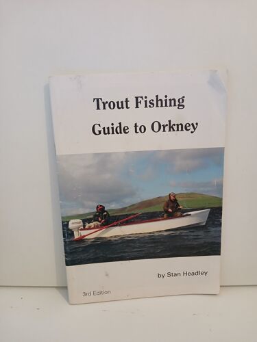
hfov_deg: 53.1
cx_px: 128
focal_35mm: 26
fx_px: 257
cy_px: 171
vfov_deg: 67.3
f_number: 1.8
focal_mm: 3.98
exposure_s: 1/50
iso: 320
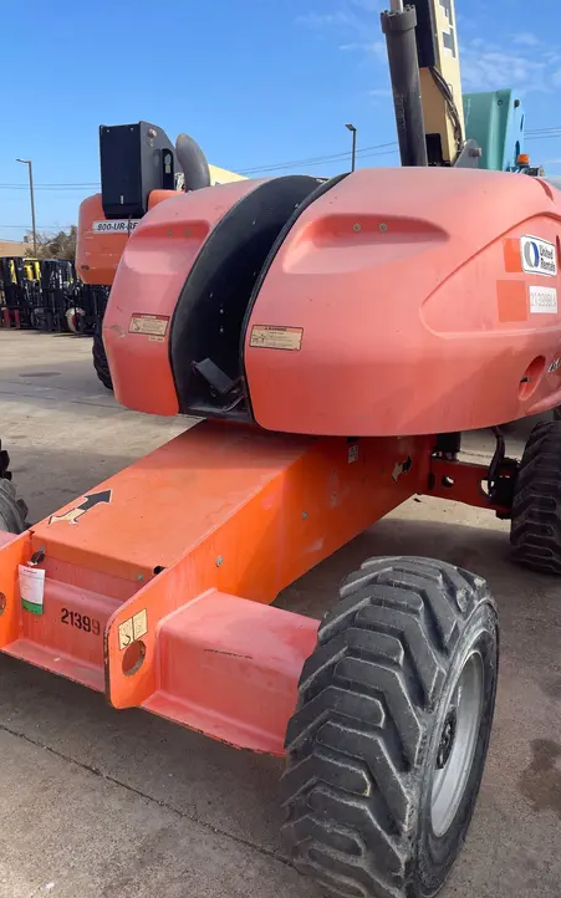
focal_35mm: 28
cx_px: 296
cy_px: 443
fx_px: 685
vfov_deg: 66.5
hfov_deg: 44.5
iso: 32
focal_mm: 4.2
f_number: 1.6
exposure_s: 1/2212
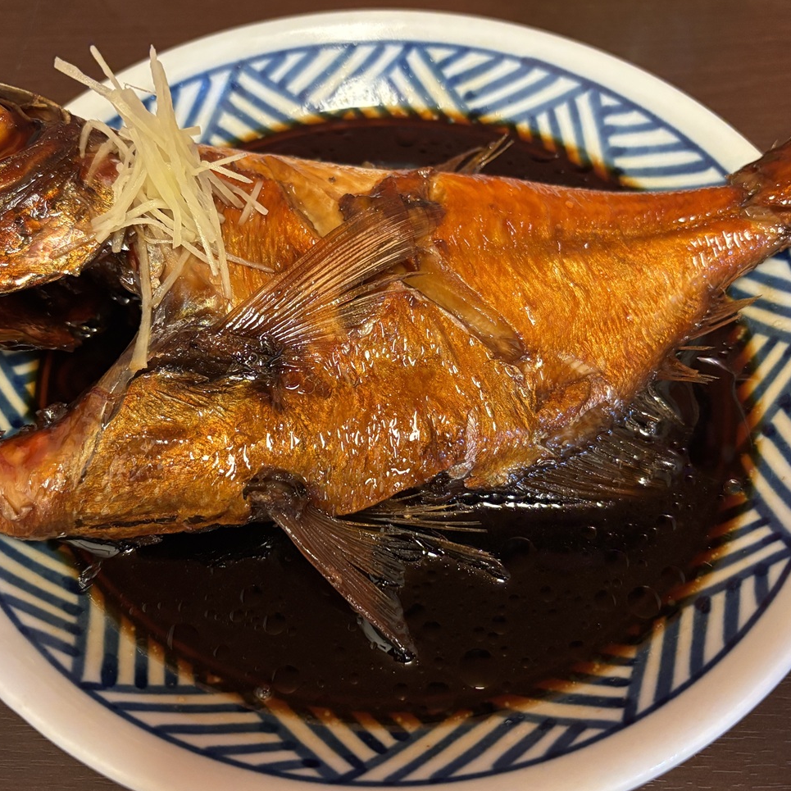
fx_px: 879
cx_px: 379
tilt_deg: -58.0
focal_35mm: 34
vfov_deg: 48.4
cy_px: 409
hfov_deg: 48.4
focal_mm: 5.96
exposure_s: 1/33
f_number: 1.6
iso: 400
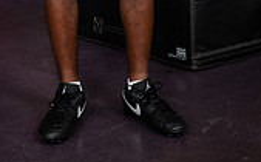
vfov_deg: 9.0
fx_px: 966
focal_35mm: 136
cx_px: 83
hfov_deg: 15.4
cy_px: -173
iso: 800
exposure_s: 1/250
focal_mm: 50
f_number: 7.1
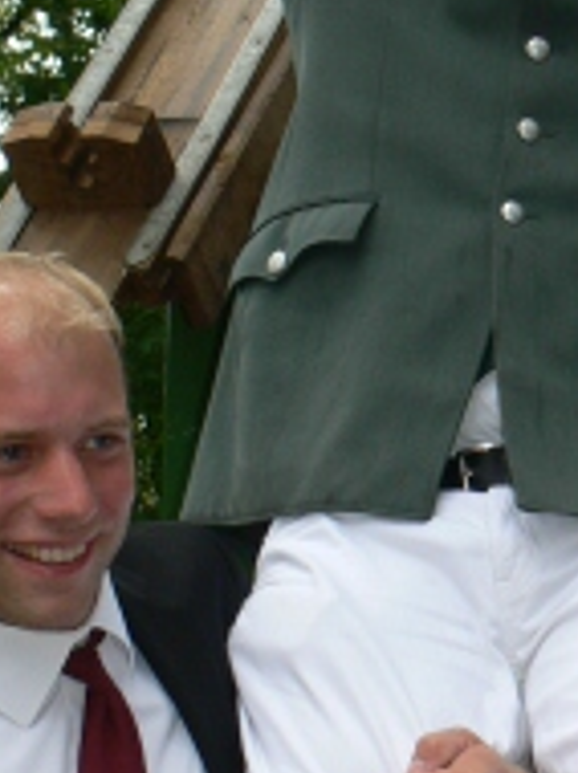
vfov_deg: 16.7
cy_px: 374
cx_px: 582
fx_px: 2633
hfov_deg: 12.4
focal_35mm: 118
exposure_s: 1/80
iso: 80
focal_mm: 7.4
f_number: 4
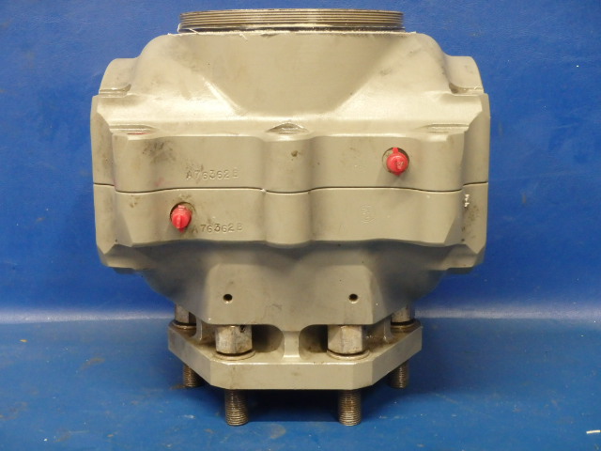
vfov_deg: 29.7
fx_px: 851
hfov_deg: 38.9
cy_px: 226
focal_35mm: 49
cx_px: 300
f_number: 4.9
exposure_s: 1/20
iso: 800
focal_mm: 8.8
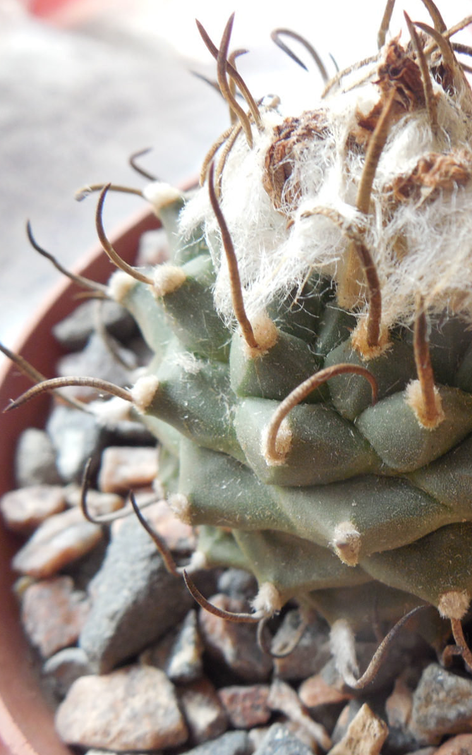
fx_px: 905
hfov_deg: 28.4
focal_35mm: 44
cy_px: 378
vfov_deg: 45.3
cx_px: 396
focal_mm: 5.6
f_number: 3.6
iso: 220
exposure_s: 1/30
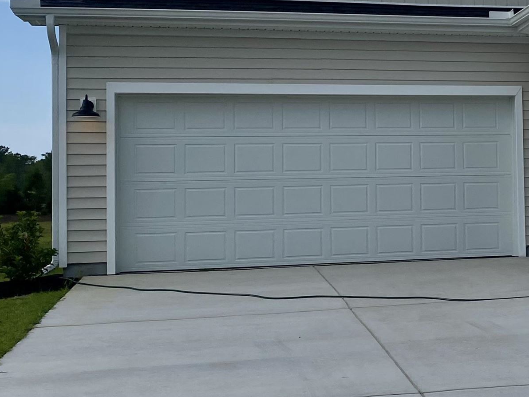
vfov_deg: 21.9
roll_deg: -0.4
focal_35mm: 67
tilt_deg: +6.0
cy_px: 159
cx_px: 550
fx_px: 1024
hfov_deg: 27.1
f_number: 1.8
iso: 32
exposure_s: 1/2625
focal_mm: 4.25
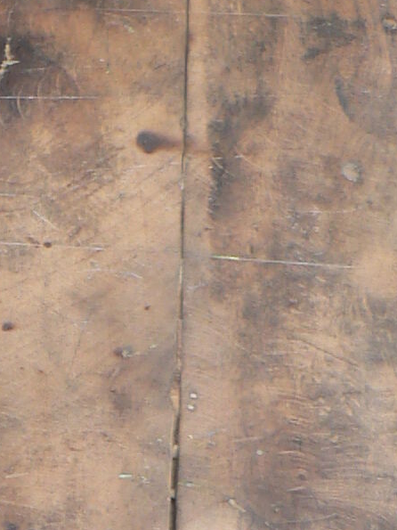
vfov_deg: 12.7
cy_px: 314
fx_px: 2371
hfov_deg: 9.2
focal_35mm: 155
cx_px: -269
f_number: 2.8
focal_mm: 6
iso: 80
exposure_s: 1/40
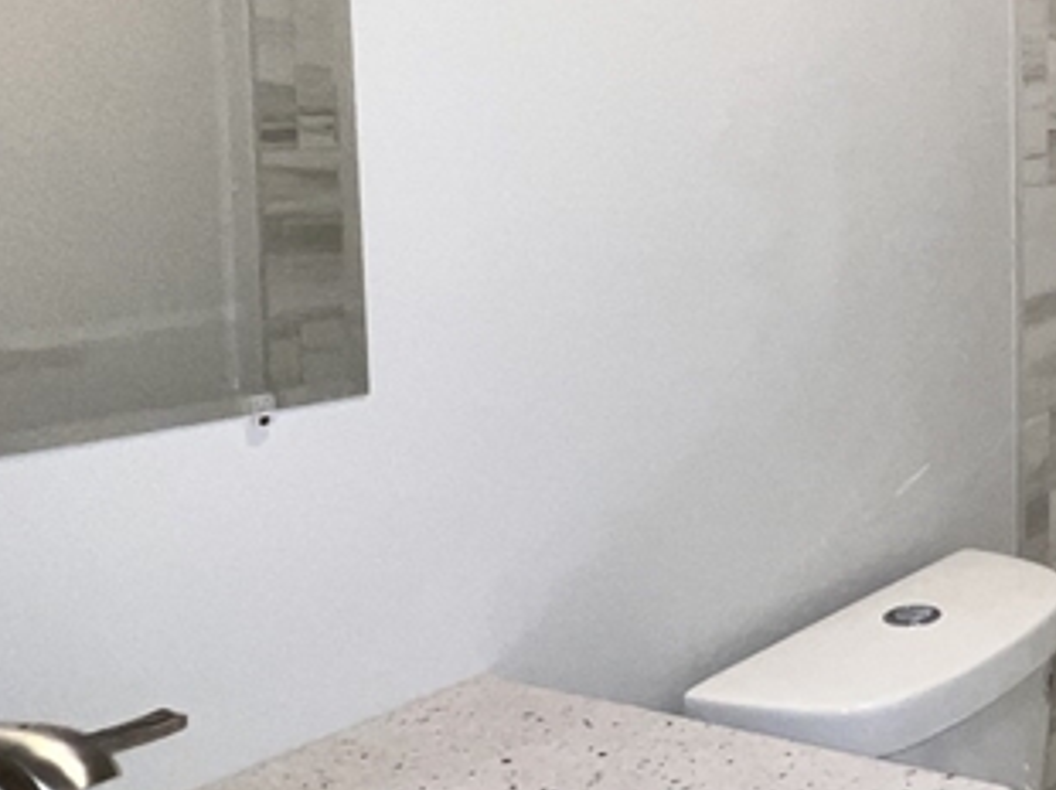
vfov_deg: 33.4
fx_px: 1311
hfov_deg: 35.6
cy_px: 296
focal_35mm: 43
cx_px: 1230
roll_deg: -0.6
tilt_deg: -6.4
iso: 125
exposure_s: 1/120
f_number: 1.8
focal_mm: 1.57
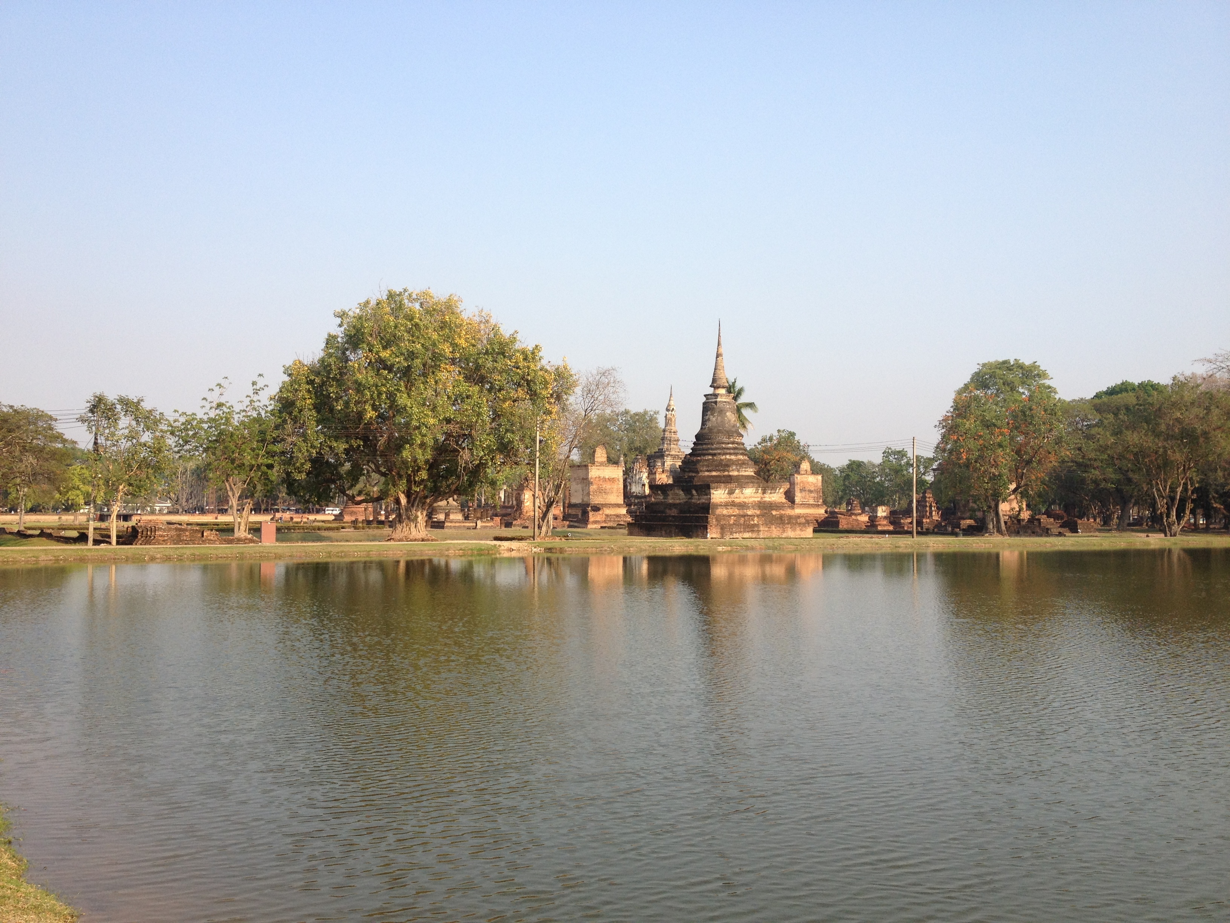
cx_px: 615
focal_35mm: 35
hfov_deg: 52.6
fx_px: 1244
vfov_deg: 40.7
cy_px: 462
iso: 50
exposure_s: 1/789
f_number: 2.4
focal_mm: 4.28
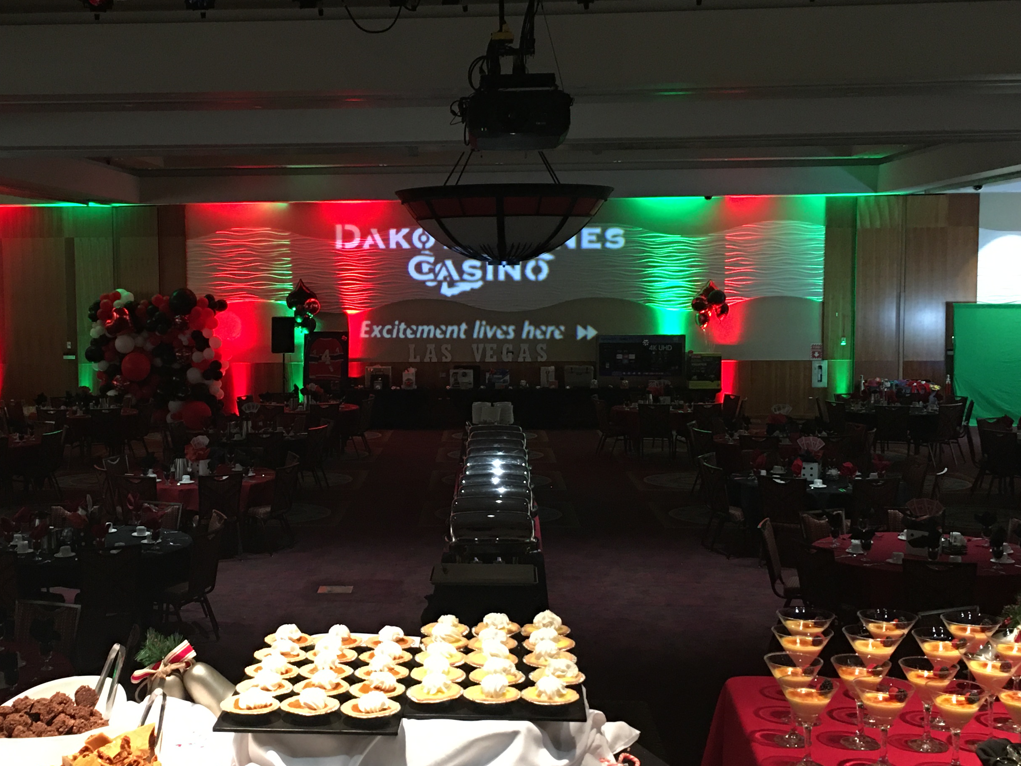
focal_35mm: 48
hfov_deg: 39.4
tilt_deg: -4.4
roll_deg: -0.1
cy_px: 390
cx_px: 390
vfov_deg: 30.3
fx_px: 1416
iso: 64
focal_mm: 4.15
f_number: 2.2
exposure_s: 1/4
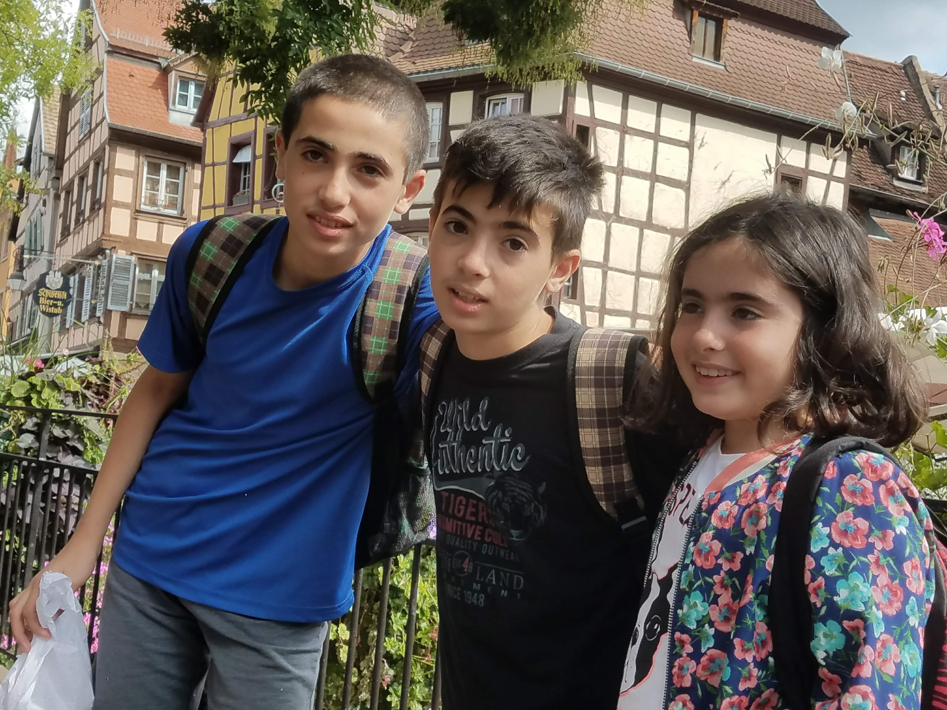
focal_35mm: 26
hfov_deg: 67.3
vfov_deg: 53.1
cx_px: 474
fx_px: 711
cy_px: 355
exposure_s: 1/1680
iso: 40
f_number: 1.7
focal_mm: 4.2
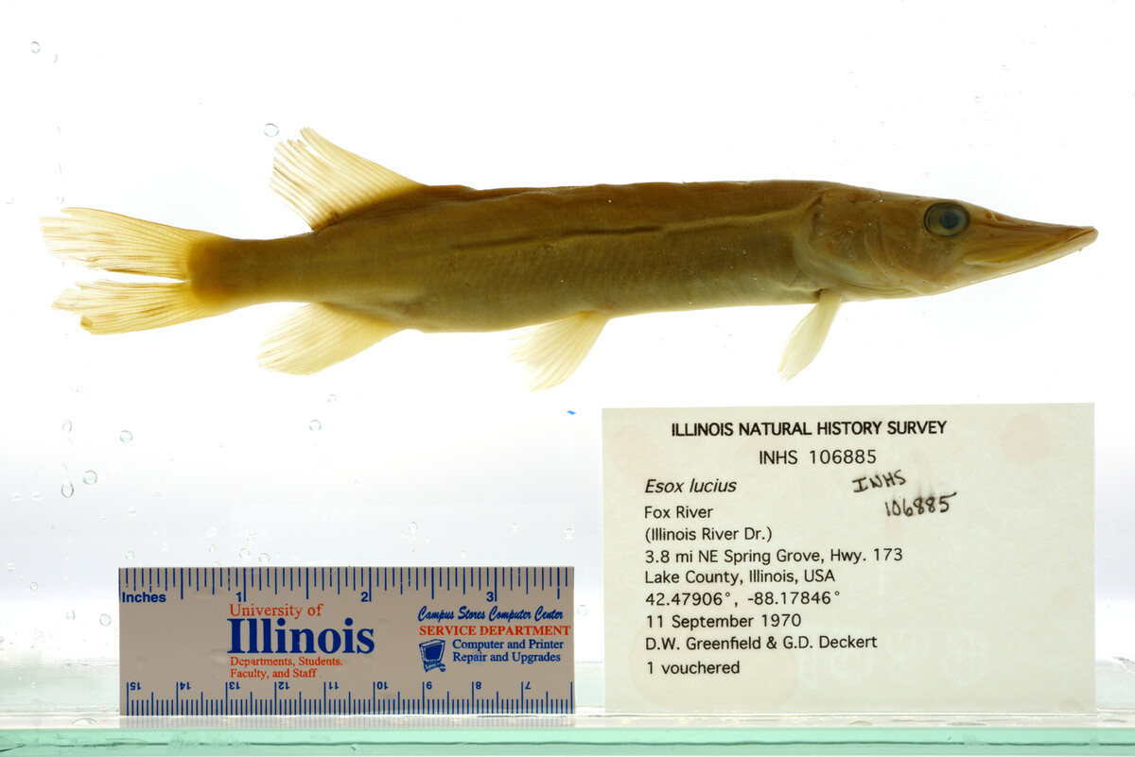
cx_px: 568
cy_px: 378
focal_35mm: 60
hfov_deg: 33.4
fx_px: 1892
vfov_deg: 22.6
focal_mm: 60
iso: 100
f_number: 16
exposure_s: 1/60
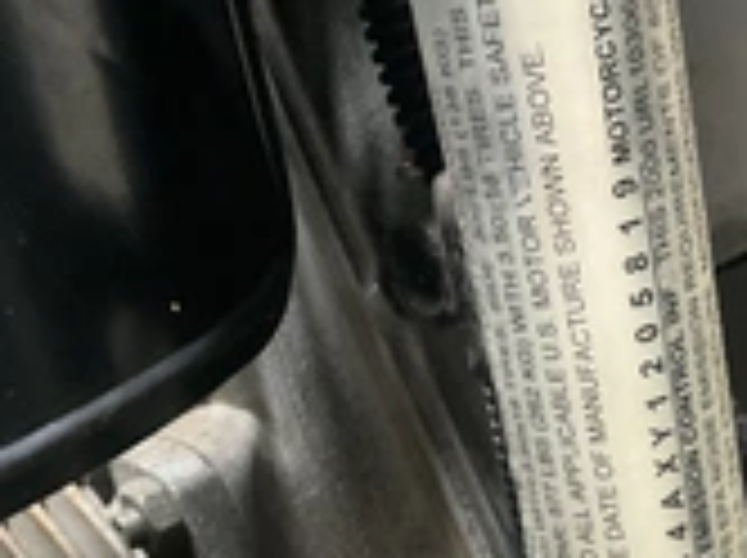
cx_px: 504
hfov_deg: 27.6
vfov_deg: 20.1
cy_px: 590
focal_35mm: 70
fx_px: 1508
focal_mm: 3
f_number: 1.8
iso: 500
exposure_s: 1/30
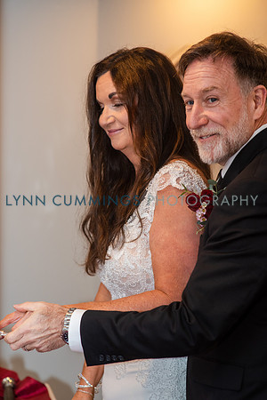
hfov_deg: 16.1
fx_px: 946
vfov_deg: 23.9
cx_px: 134
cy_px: 200
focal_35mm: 85
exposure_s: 1/160
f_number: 3.2
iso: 1250
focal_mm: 85
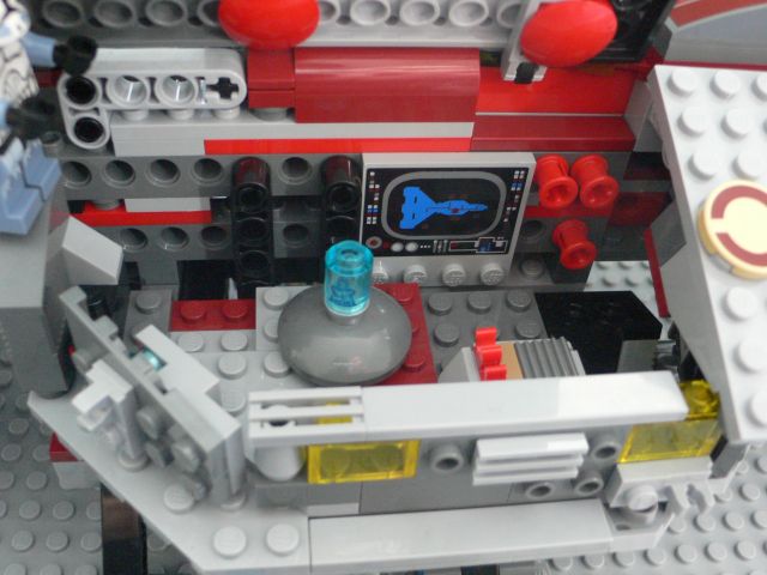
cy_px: 288
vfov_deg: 41.8
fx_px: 753
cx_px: 384
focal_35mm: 34
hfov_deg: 54.0
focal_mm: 6.3
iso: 200
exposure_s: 1/5
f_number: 2.8
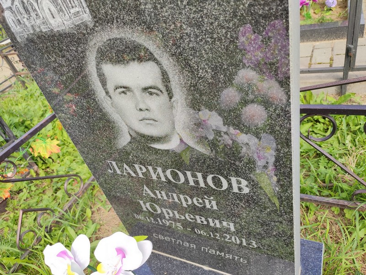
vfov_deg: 54.9
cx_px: 183
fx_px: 264
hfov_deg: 69.4
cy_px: 138
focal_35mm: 25
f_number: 1.9
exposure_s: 1/215
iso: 50
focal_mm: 6.04
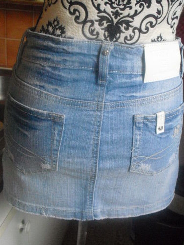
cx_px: 102
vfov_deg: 41.2
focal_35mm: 46
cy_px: 131
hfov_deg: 31.5
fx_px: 326
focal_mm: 6.3
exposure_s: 1/125
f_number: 3.1
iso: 800
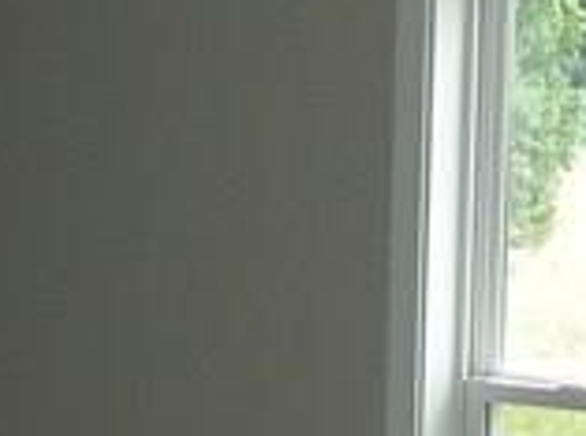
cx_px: 426
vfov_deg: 8.5
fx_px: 2871
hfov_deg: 11.6
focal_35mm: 170
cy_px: 678
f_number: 2.8
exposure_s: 1/125
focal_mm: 4.6
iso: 80
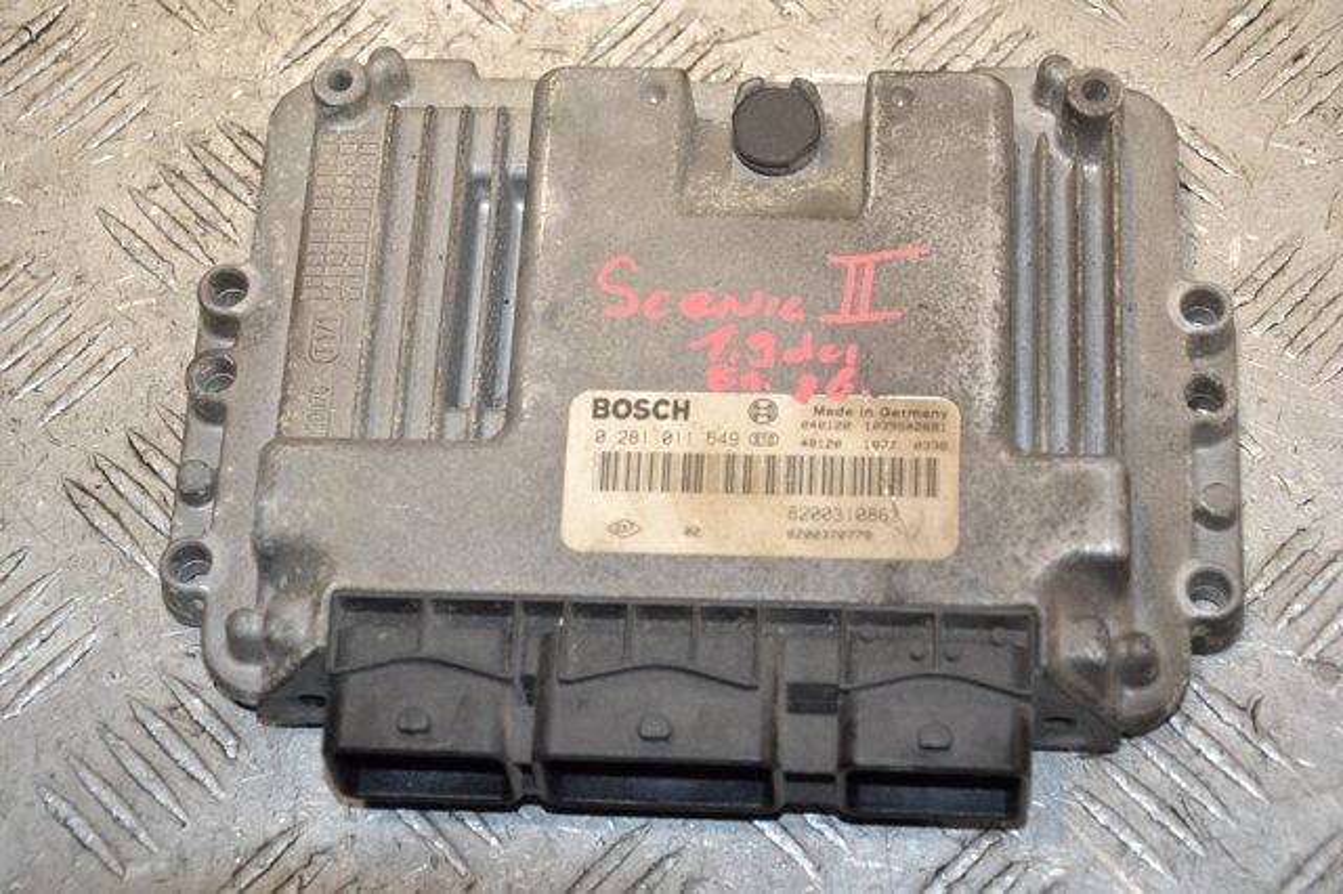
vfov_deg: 15.7
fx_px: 3244
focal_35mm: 87
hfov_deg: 23.4
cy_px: 447
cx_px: 672
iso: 800
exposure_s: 1/200
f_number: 5.6
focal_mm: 58
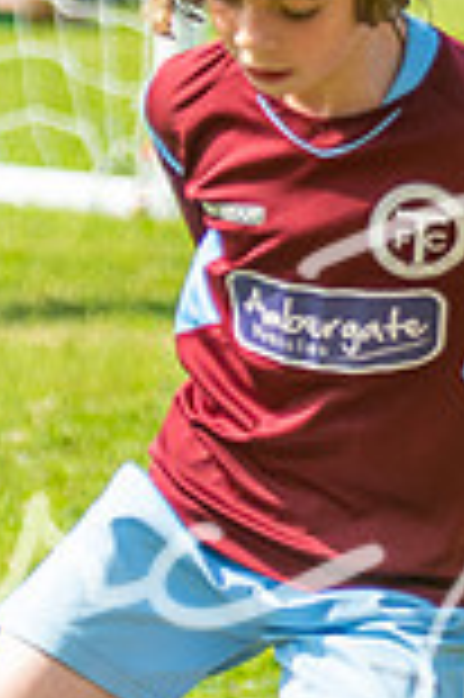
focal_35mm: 640
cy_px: 302
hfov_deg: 2.1
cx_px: 279
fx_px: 12400
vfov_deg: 3.2
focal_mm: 90
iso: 250
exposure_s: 1/2000
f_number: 3.2
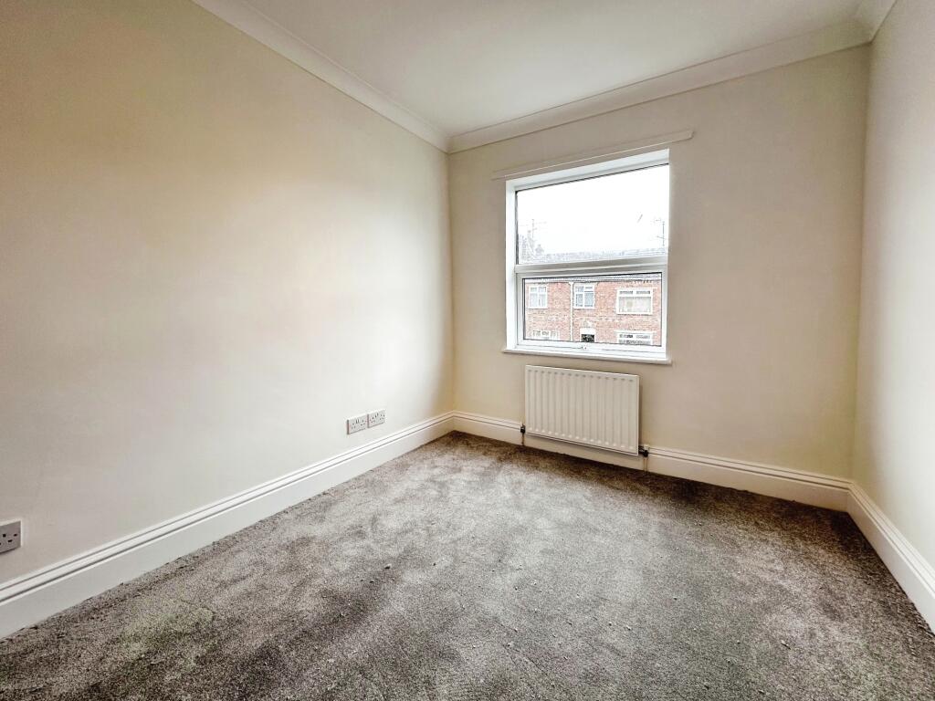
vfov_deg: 85.7
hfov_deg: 102.1
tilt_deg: -3.5
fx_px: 378
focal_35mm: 14
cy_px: 350
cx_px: 468
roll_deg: -0.5
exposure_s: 1/99
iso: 40
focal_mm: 2.22
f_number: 2.2
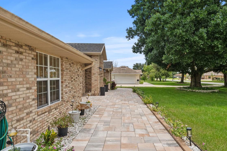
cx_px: 130
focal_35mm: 23
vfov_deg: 55.0
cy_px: 83
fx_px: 145
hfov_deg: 75.7
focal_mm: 16
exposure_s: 1/500
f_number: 9
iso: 800
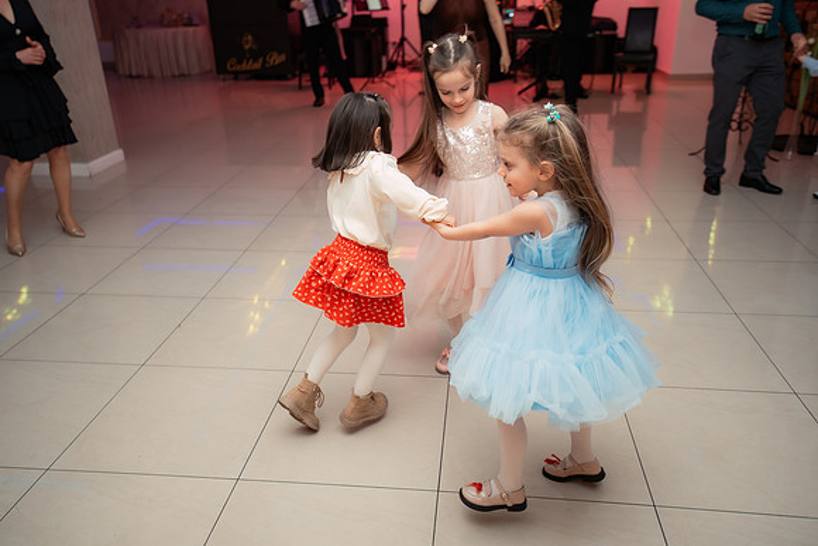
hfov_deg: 61.9
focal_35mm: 30
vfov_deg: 43.6
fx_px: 682
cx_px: 409
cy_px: 273
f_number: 2.8
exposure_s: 1/200
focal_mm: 30
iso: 1600
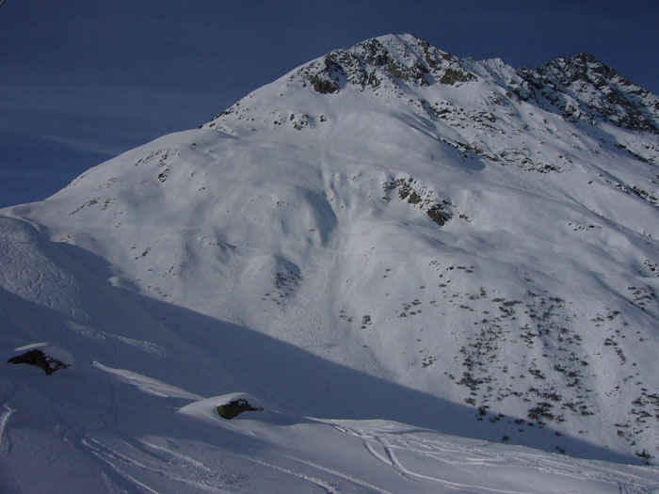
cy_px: 247
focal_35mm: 41
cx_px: 330
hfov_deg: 45.8
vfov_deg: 35.1
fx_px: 781
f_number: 5.6
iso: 80
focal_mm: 4.9
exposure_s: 1/1300
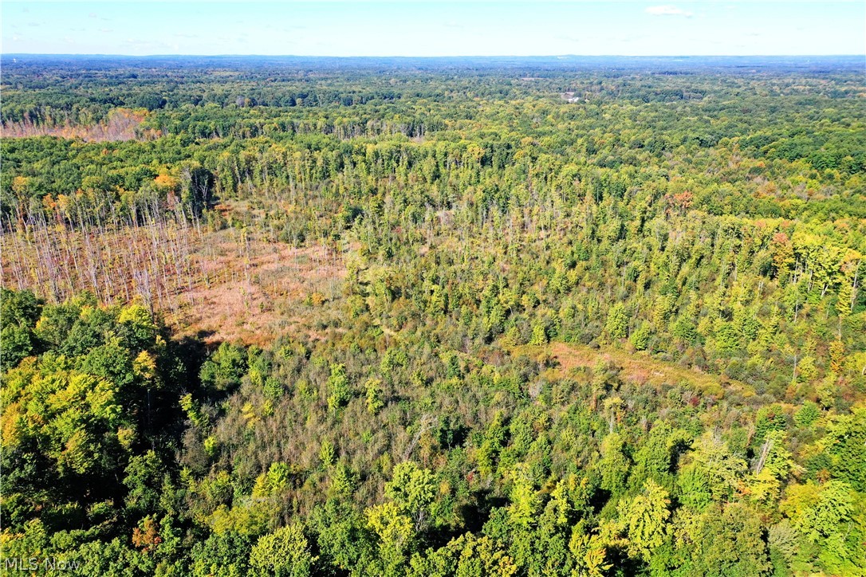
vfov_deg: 46.4
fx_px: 674
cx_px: 433
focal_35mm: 28
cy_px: 288
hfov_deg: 65.5
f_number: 5.6
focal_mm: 10.26
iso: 100
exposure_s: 1/320
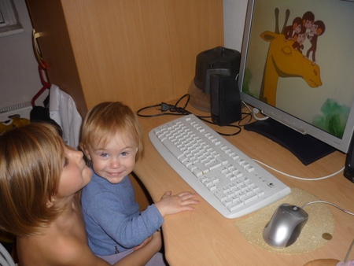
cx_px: 177
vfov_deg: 43.0
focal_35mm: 33
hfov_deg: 55.3
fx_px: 338
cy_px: 133
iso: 100
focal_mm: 5.5
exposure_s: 1/30
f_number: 2.8
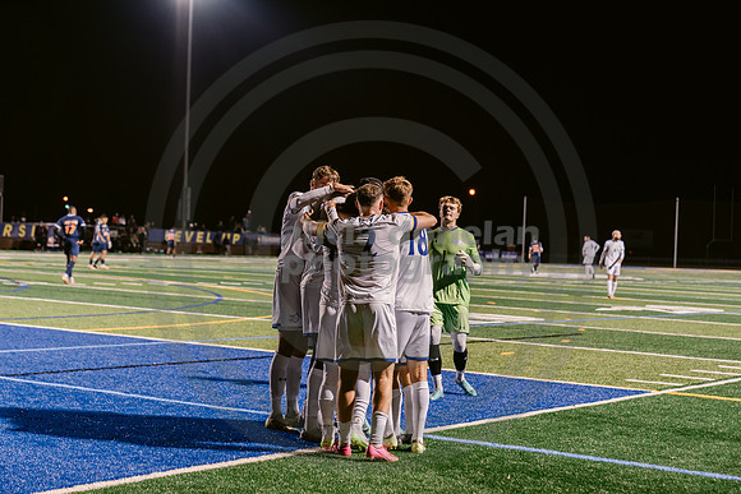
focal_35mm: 70
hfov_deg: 28.8
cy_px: 247
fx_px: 1441
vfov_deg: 19.5
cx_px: 370
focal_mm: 70
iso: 2500
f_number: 3.2
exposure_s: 1/250
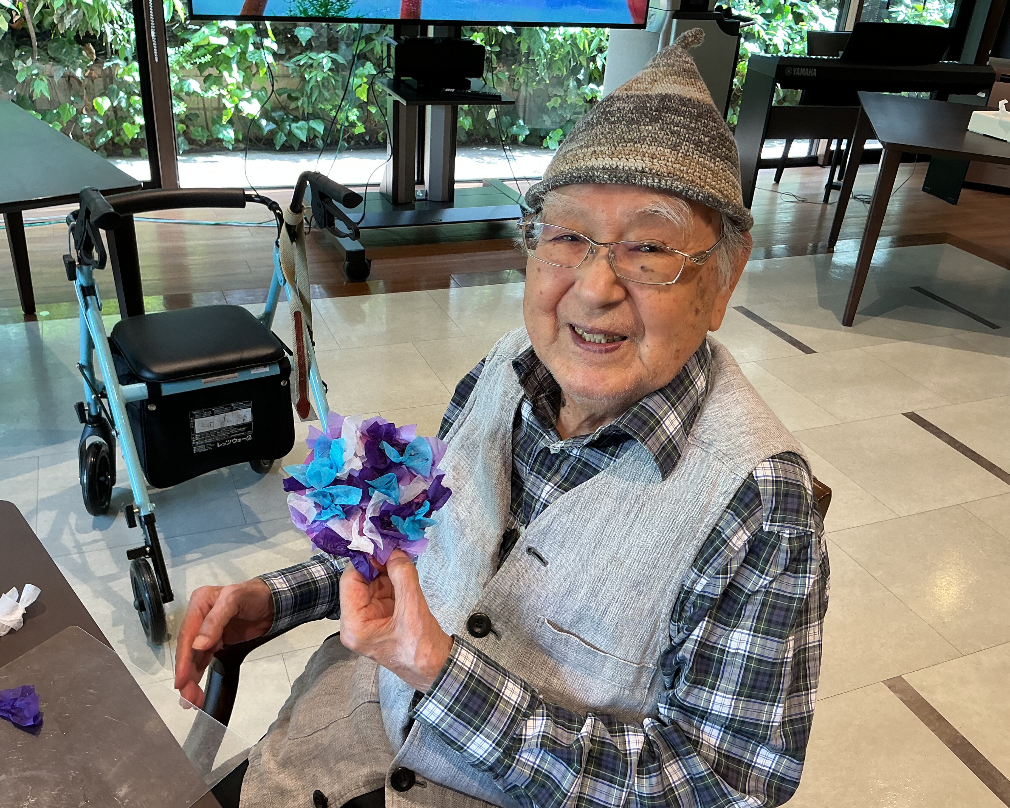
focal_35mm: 31
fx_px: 927
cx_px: 489
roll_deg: -4.2
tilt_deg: -28.2
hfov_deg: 57.2
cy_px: 405
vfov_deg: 47.1
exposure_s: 1/60
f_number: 1.8
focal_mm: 3
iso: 40
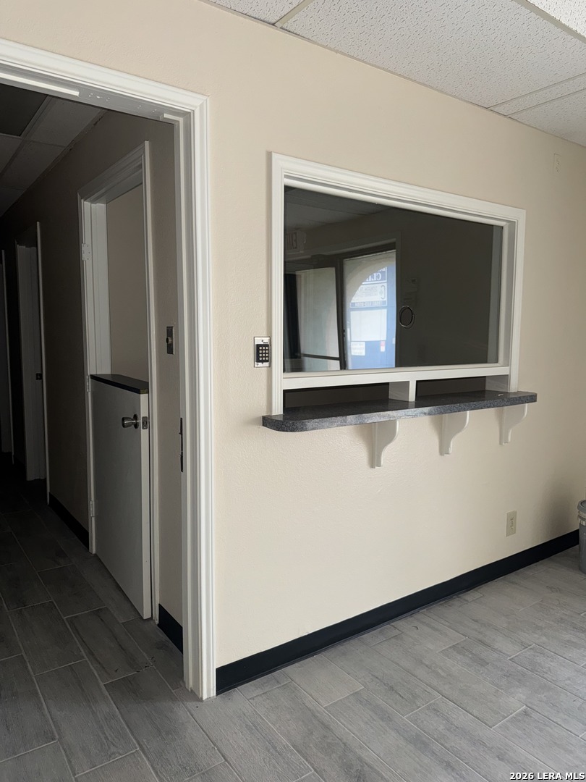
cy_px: 391
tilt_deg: -6.2
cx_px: 293
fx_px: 542
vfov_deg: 71.6
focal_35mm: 24
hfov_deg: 56.8
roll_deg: -0.1
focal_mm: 6.76
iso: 100
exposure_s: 1/22
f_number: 1.78
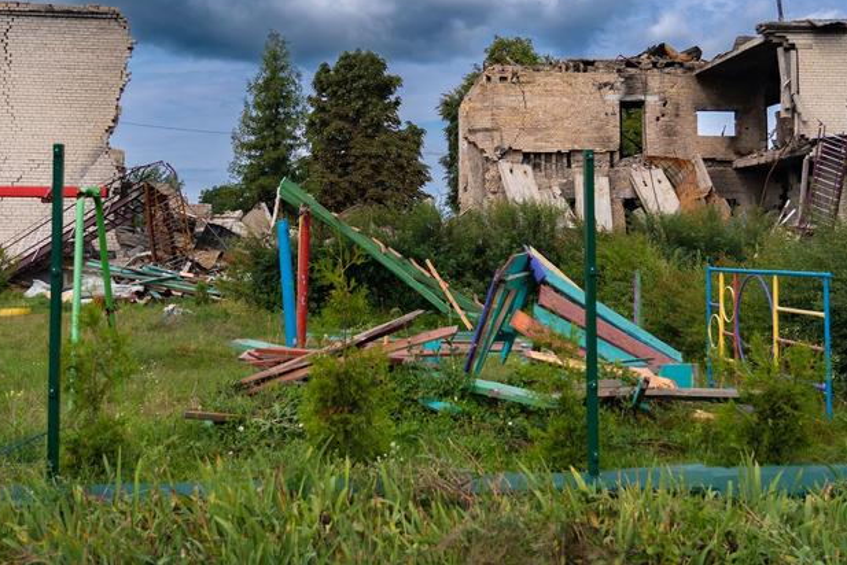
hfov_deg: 60.2
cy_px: 265
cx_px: 409
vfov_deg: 42.3
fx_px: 730
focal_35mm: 31
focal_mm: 29
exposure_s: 1/2000
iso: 125
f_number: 4
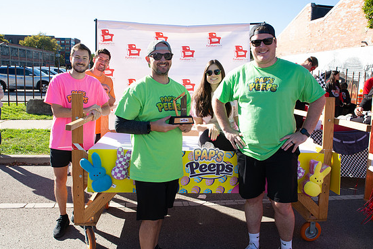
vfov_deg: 46.4
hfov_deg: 65.5
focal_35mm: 28
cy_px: 120
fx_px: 290
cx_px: 182
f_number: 11
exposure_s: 1/200
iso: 400
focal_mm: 24
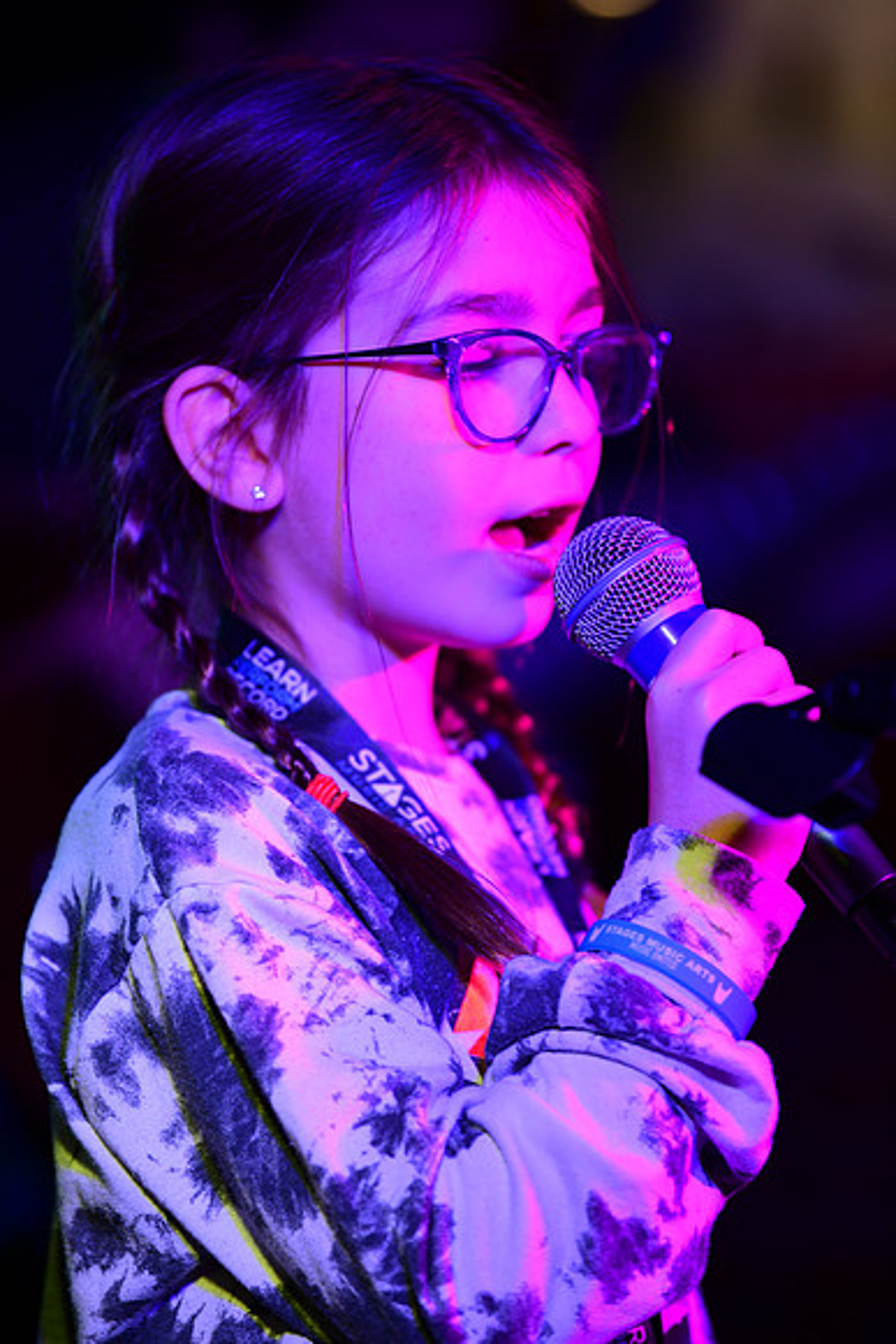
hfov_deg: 6.9
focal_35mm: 200
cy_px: 672
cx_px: 448
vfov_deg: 10.3
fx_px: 7462
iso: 720
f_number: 2.8
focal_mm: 200
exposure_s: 1/320
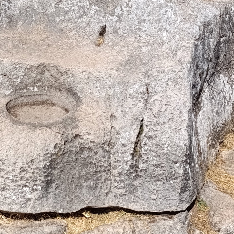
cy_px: 40
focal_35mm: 46
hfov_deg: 35.4
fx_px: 352
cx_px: 42
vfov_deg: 35.4
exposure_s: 1/687
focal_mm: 6.14
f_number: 1.6
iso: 50
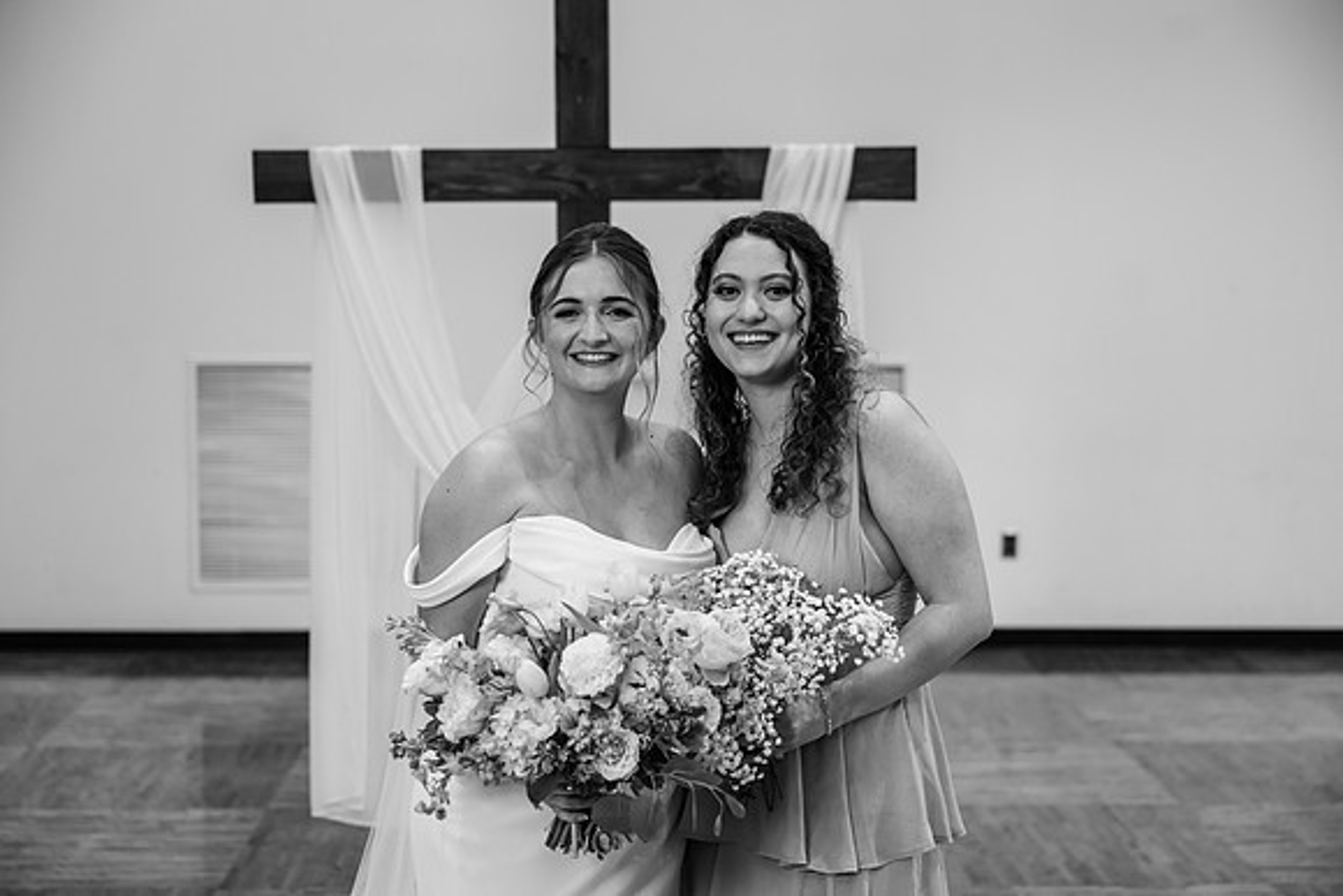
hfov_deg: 34.5
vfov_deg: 23.4
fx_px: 2164
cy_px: 448
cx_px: 672
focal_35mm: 58
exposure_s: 1/60
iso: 400
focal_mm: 58
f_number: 3.2
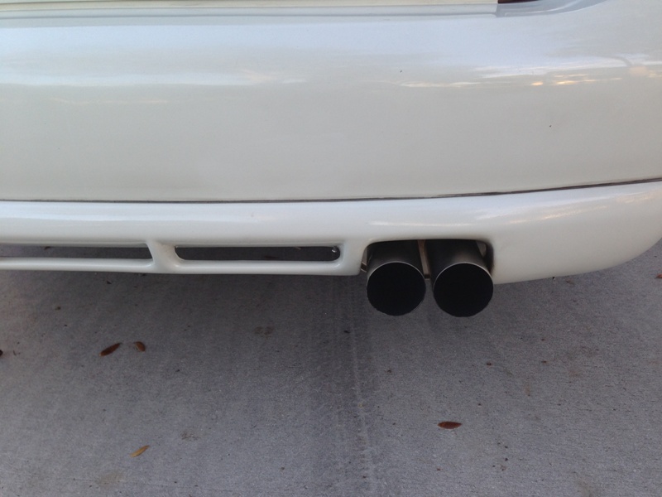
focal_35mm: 33
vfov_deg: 42.9
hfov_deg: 55.4
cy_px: 248
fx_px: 631
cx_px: 331
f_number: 2.4
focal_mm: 4.13
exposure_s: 1/120
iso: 64
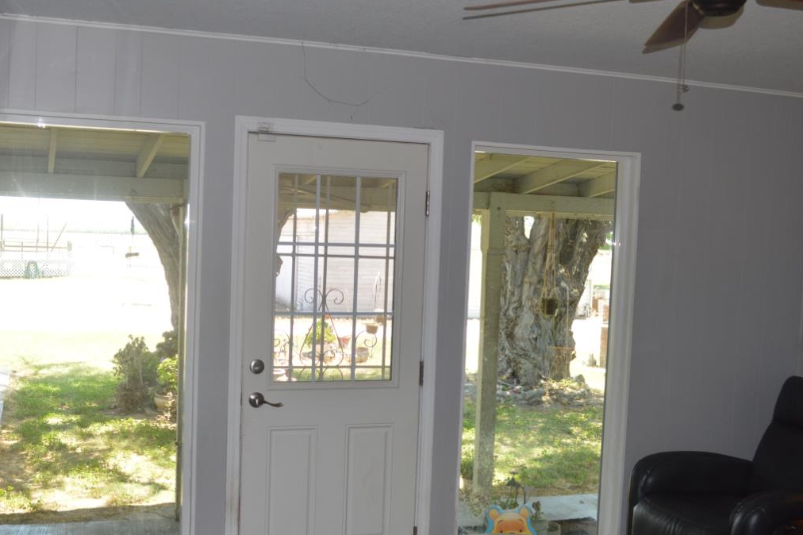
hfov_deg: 48.3
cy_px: 299
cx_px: 333
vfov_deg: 33.3
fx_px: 892
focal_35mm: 40
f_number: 4
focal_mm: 18
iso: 250
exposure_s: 1/125
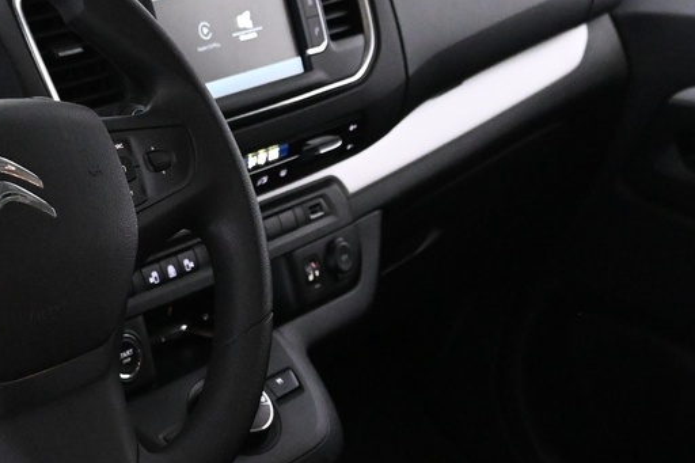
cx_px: 209
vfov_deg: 17.9
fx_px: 1467
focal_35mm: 76
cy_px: 200
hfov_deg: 26.4
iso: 4500
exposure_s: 1/60
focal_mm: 16
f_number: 3.5
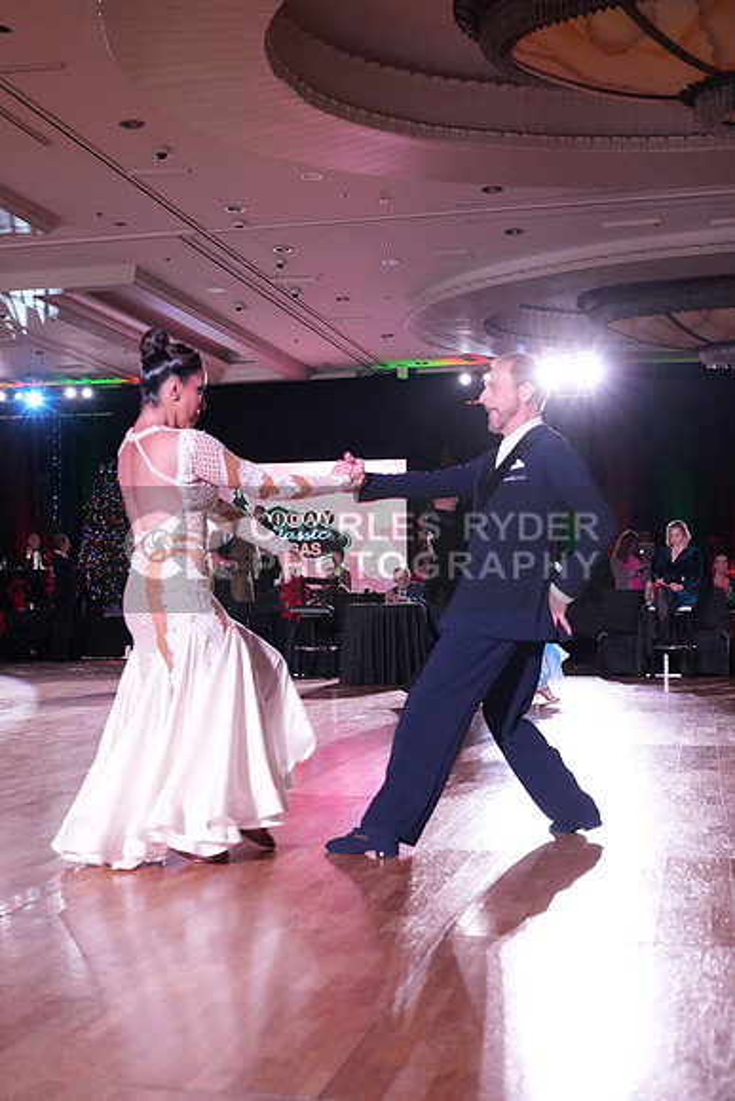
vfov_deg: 45.4
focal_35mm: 43
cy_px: 550
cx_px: 368
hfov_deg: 31.2
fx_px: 1316
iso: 4000
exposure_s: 1/320
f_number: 4.5
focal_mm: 43
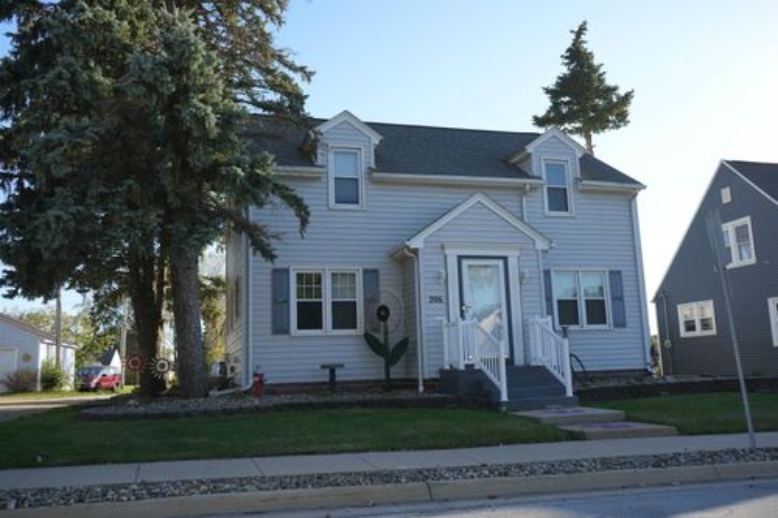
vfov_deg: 43.6
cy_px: 259
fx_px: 648
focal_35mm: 30
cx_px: 389
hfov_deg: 61.9
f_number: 6.3
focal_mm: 30
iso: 100
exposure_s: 1/160
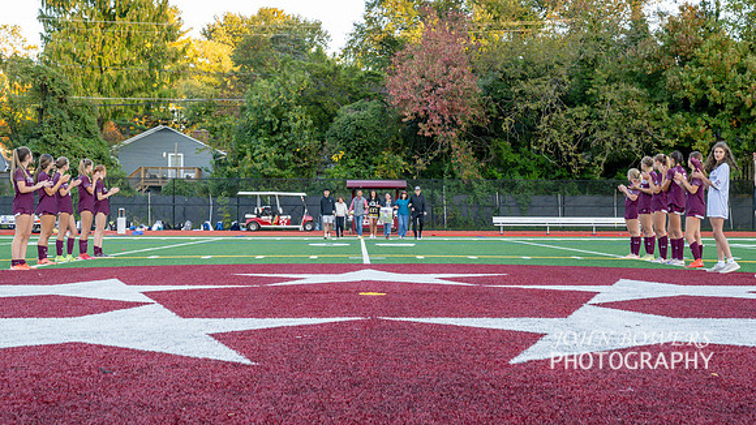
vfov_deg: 25.1
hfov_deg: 43.2
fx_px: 954
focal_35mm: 48
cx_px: 390
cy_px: 239
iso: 3200
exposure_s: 1/640
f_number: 6.3
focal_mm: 41
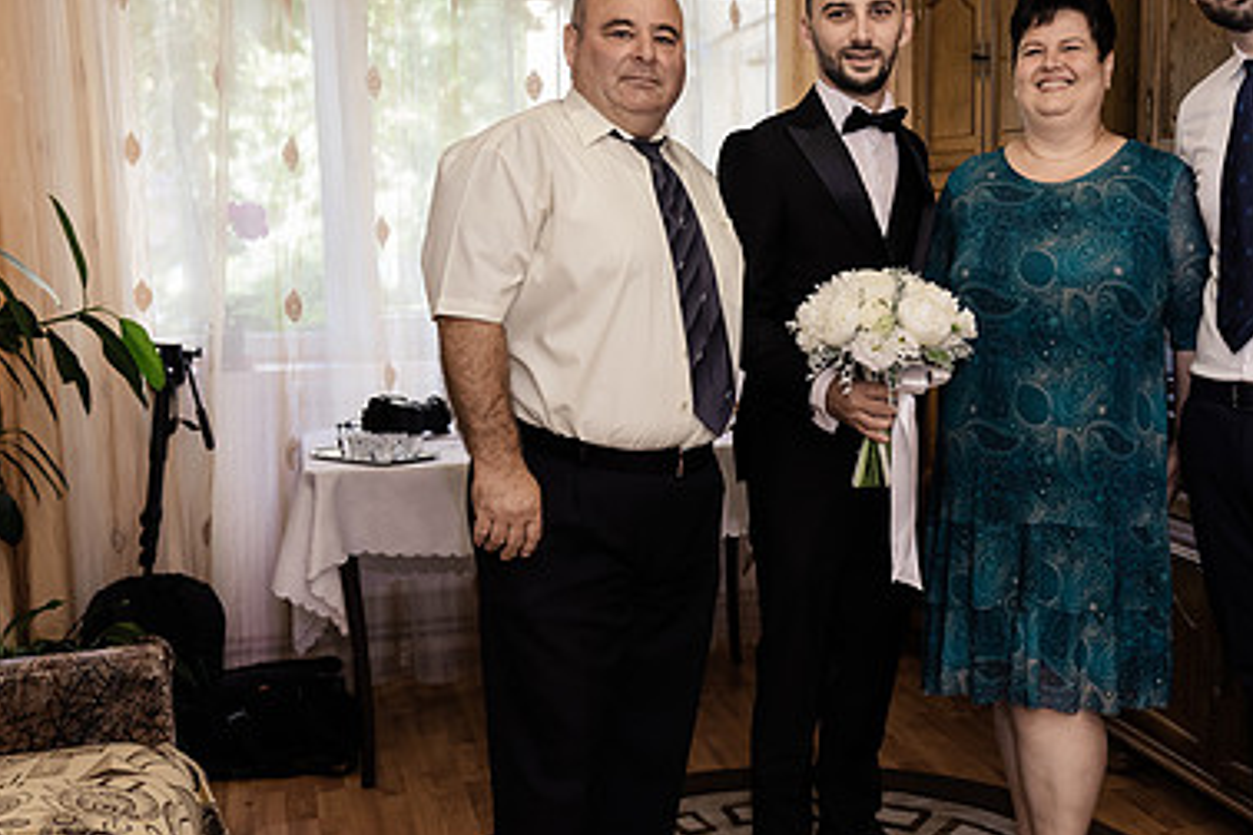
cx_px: 852
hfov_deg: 44.7
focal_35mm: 43
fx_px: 1497
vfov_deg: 31.2
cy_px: 452
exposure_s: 1/125
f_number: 2.8
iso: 1250
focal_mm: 28
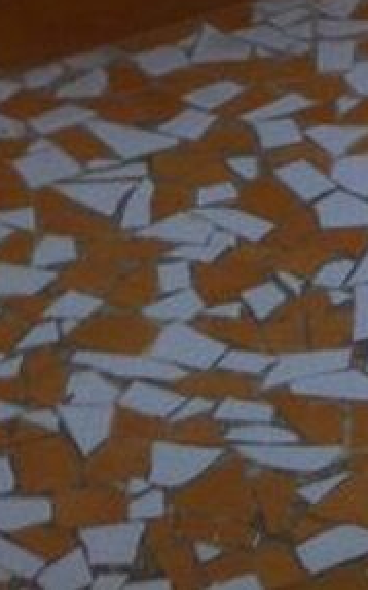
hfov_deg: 7.3
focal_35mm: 173
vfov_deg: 10.6
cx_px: 676
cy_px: -784
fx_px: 2780
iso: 100
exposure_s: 1/15
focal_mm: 3.85
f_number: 2.8
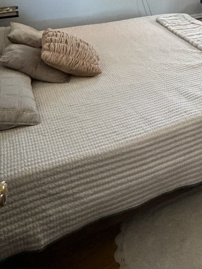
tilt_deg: -11.1
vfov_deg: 38.1
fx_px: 334
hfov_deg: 31.2
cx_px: 200
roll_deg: -0.6
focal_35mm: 43
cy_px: -11
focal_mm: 2.22
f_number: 2.2
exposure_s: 1/40
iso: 1000
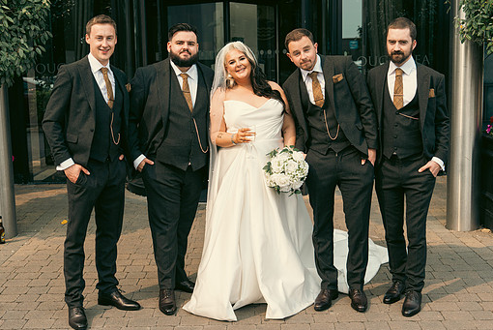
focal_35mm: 50
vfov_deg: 27.0
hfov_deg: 39.6
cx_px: 236
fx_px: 685
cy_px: 155
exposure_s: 1/250
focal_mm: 44
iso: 125
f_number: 5
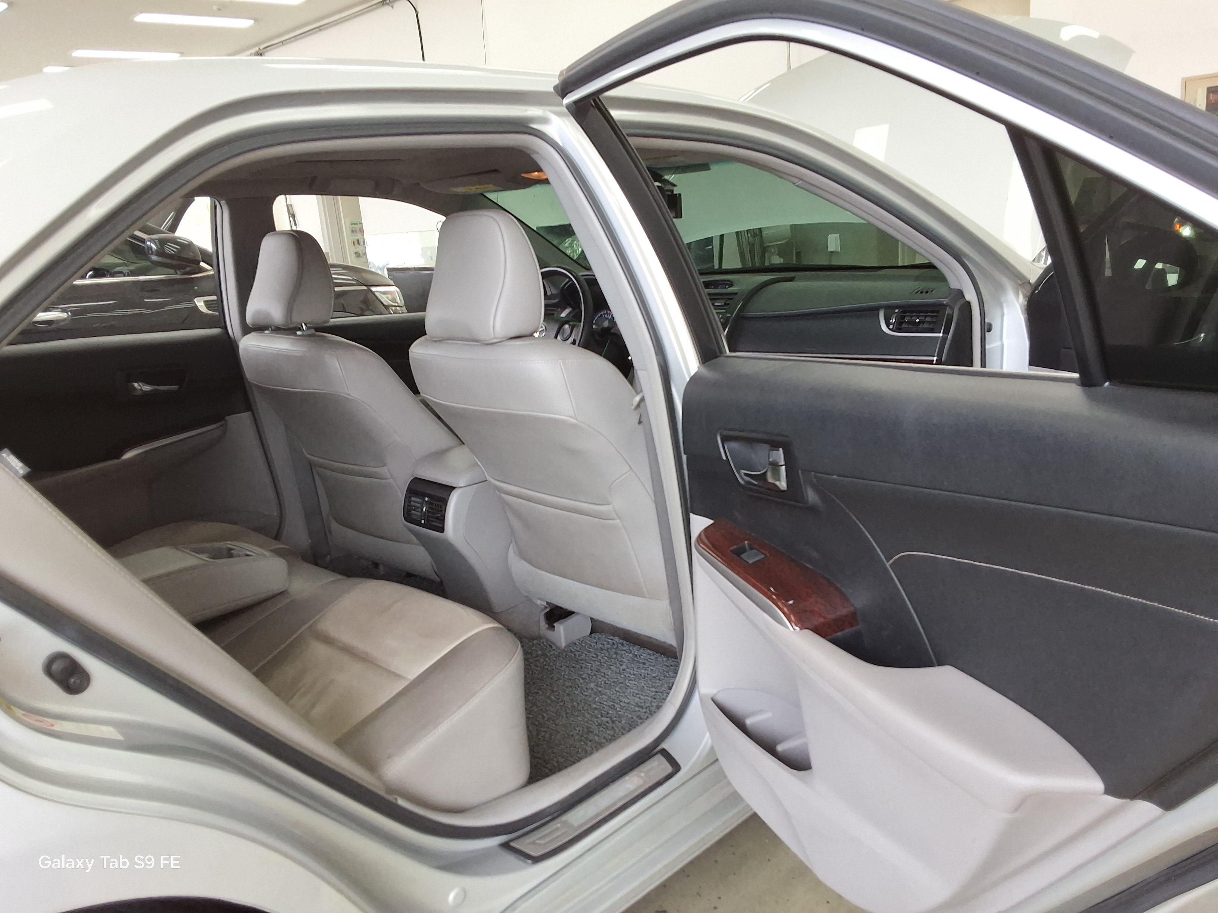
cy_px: 456
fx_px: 985
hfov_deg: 63.4
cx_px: 609
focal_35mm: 28
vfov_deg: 49.7
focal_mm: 2.91
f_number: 1.9
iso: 50
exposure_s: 1/120
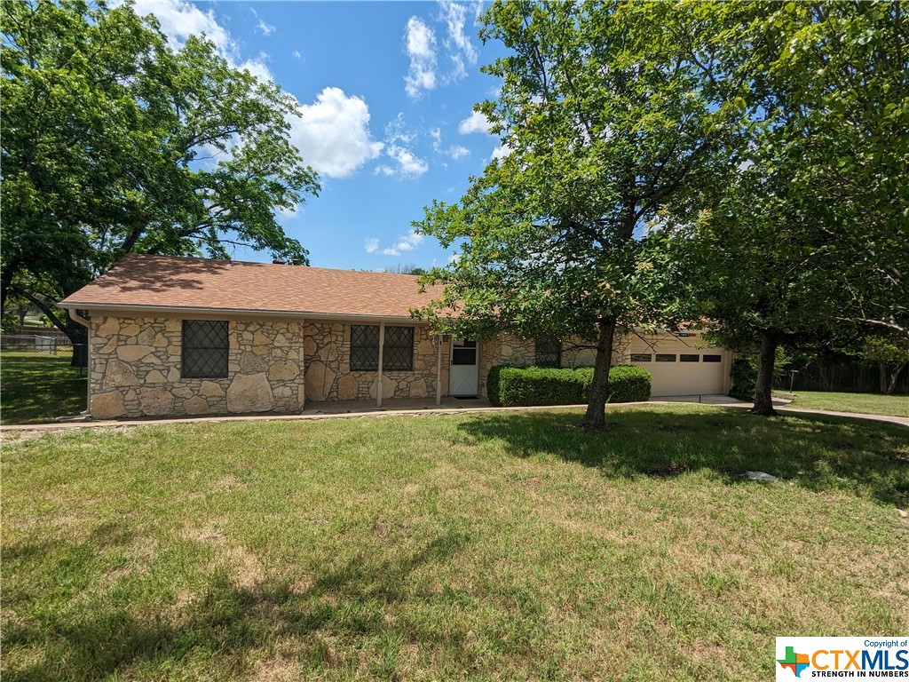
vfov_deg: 78.1
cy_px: 341
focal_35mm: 16
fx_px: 420
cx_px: 454
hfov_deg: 94.5
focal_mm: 2.35
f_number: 2.2
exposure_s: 1/2114
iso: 48
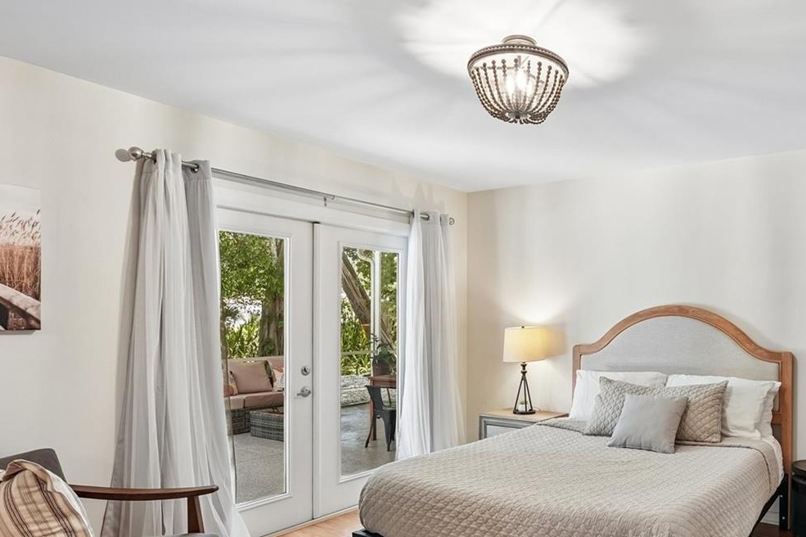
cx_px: 579
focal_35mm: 26
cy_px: 318
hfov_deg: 66.2
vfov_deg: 49.3
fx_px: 582
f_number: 8
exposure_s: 1/10
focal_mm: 16
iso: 400
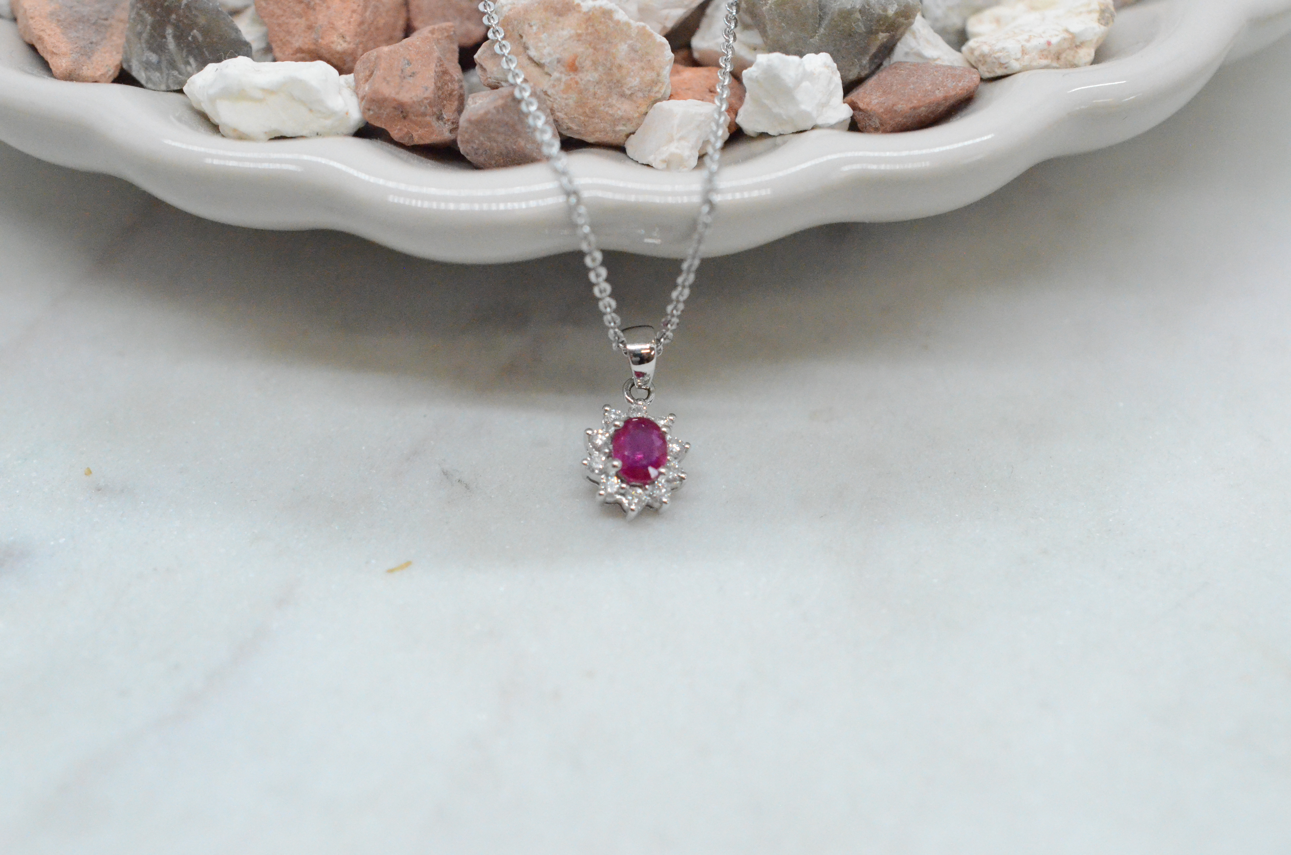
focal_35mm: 60
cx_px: 646
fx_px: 2147
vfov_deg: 22.5
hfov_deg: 33.5
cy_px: 428
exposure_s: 1/2500
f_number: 6.3
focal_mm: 40
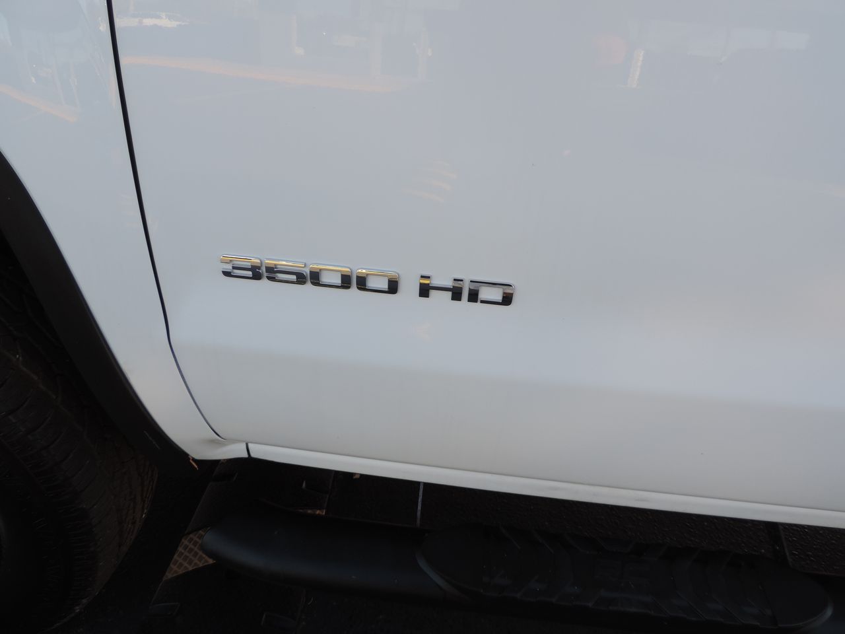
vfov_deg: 56.8
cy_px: 317
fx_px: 586
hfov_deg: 71.6
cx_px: 422
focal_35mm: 24
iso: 80
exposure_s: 1/200
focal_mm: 4.3
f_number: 3
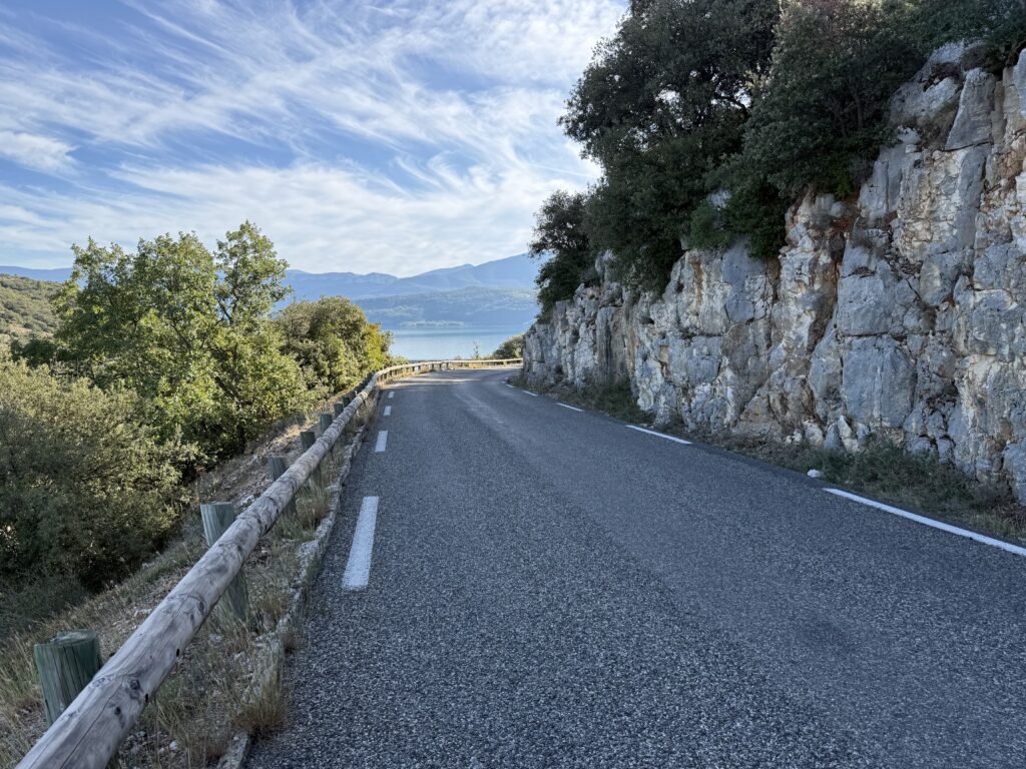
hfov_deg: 71.6
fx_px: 711
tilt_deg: -6.0
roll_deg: +0.4
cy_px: 384
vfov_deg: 56.8
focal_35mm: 24
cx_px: 513
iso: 100
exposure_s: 1/2110
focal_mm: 6.76
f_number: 1.78
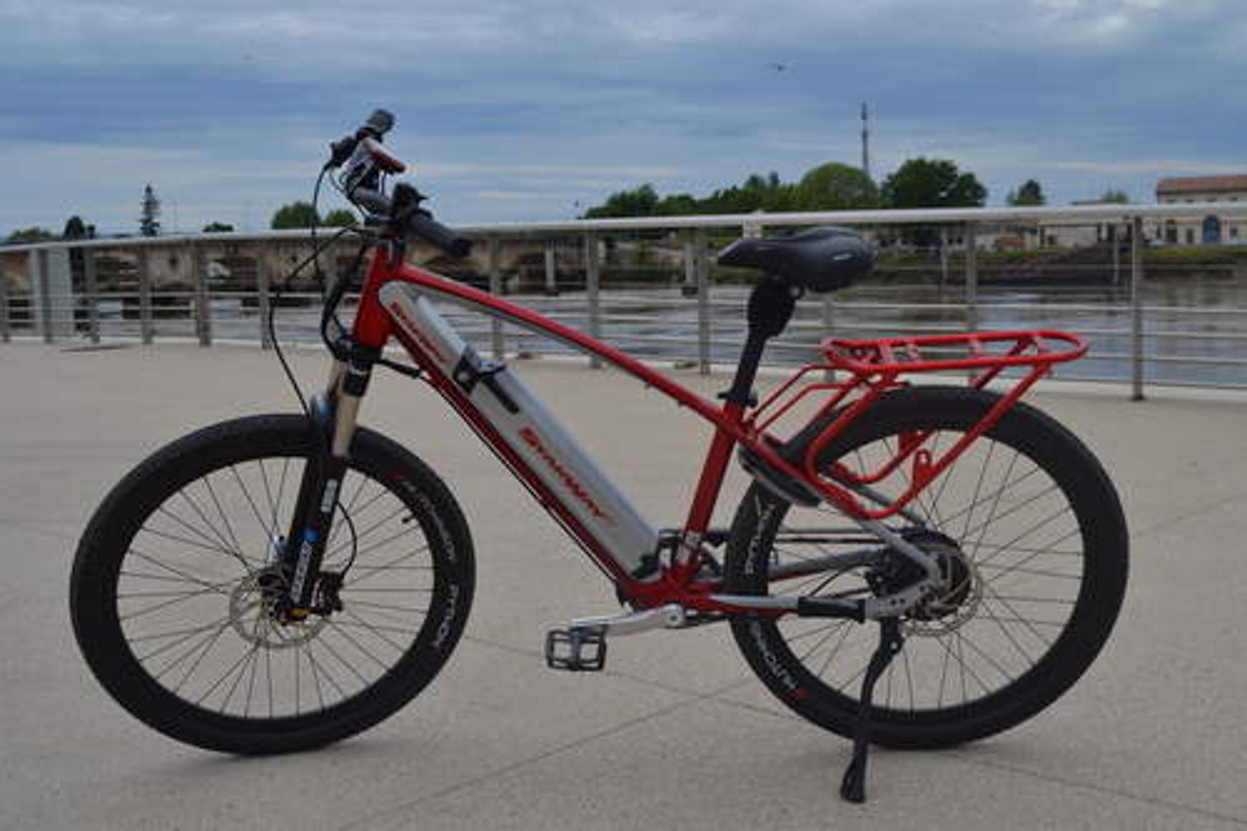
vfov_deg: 31.9
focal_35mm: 42
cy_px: 416
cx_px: 624
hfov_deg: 46.4
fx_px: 1454
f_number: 8
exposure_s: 1/250
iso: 100
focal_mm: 28
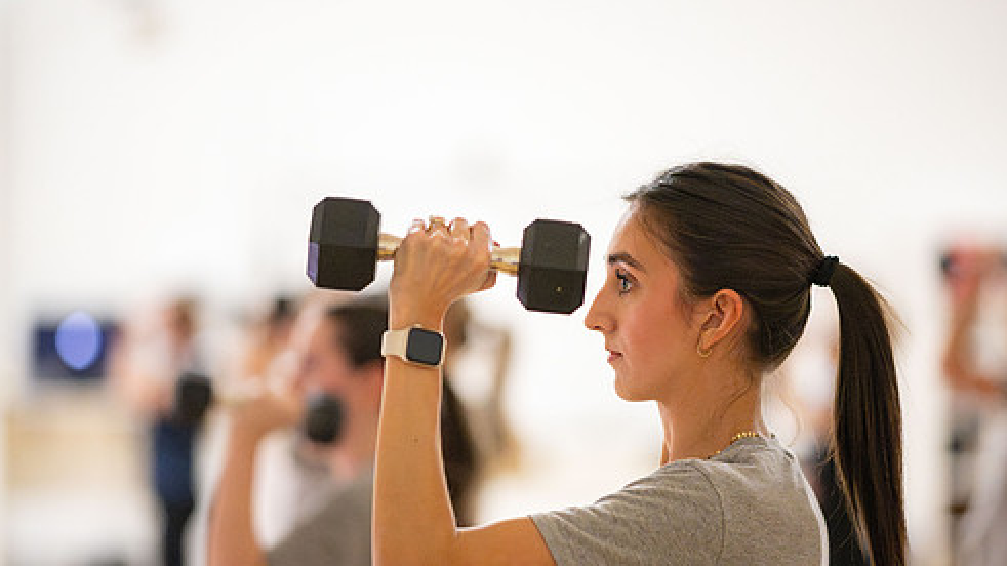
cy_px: 356
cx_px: 521
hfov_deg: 16.5
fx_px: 3471
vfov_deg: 9.3
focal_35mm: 130
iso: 8000
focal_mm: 105
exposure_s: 1/320
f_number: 1.4
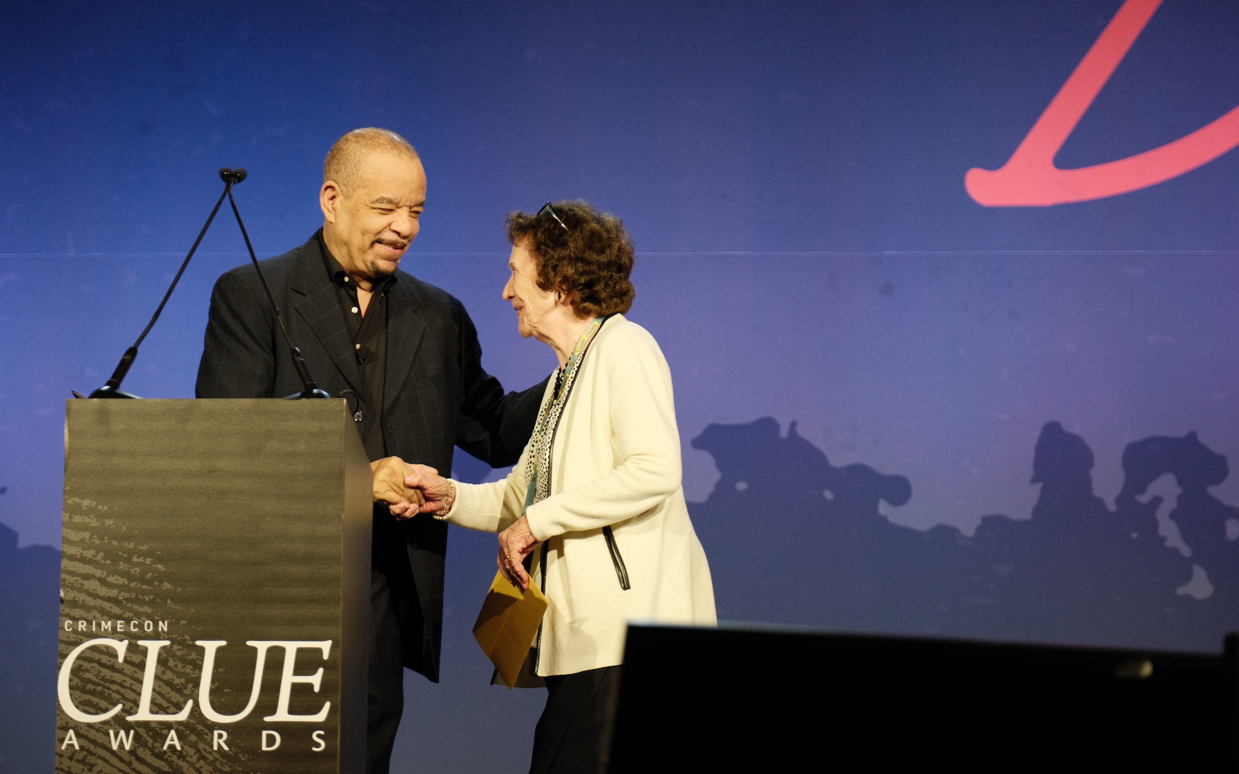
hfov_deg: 16.8
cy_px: 380
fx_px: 4187
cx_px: 622
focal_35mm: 124
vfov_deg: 10.6
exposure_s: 1/500
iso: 800
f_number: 2.8
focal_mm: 80.4
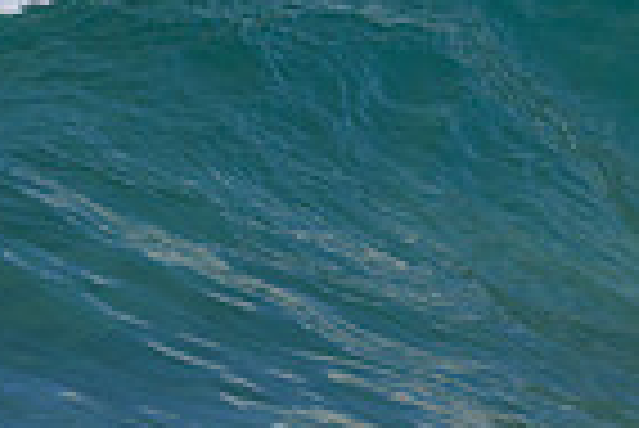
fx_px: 79174
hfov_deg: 0.5
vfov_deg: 0.3
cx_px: 1499
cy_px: -287
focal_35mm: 4456
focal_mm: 800
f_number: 6.3
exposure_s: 1/2000
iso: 200
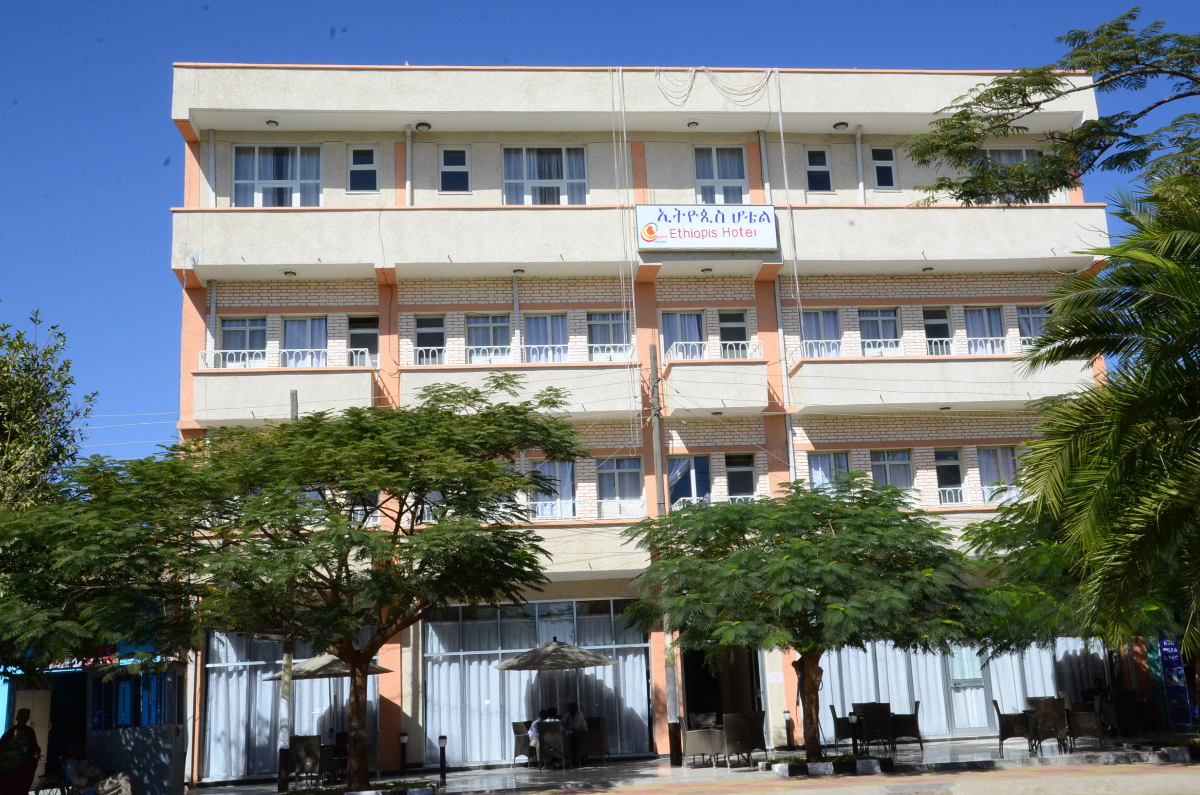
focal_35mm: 38
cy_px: 398
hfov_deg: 51.4
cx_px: 600
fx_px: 1247
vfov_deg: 35.3
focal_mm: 25
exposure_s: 1/125
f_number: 25
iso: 400
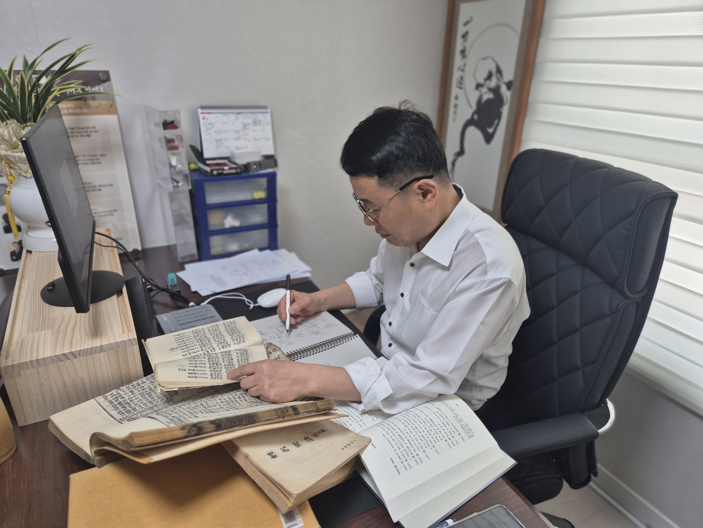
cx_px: 352
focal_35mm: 23
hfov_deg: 73.9
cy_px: 264
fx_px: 467
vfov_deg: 58.9
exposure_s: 1/120
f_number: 1.8
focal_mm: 5.4
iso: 125
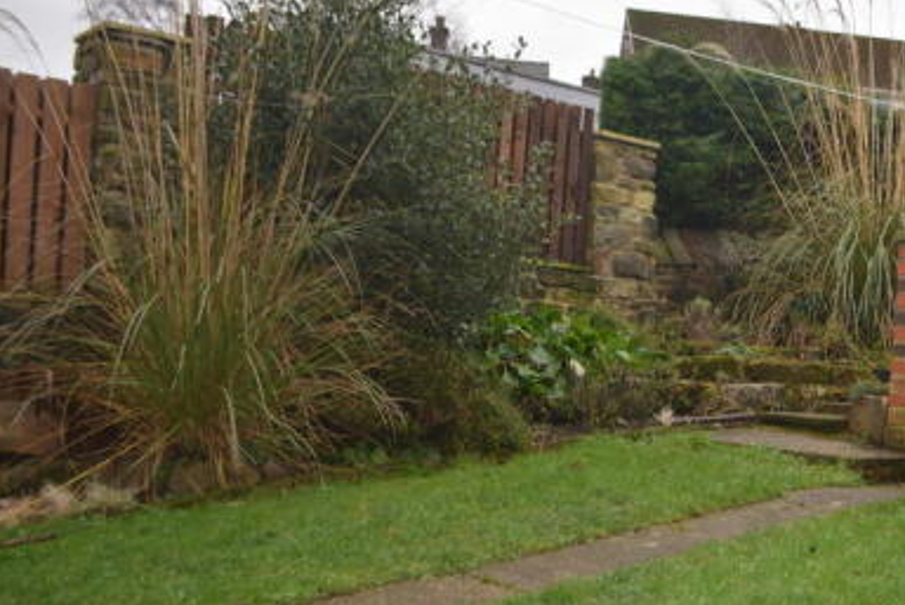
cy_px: 375
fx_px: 1158
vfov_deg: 29.2
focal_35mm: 46
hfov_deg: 40.9
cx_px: 727
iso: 400
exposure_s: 1/100
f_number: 3.5
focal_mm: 18
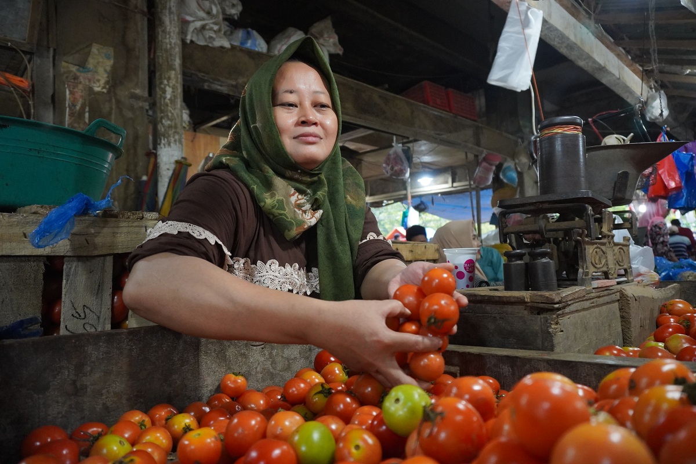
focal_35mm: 24
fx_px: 464
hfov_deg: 73.7
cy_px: 232
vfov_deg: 53.1
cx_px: 348
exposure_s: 1/125
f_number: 4
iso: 2000
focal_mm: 16
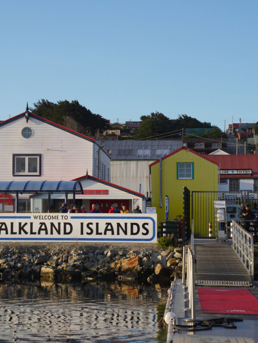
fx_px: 994
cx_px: 89
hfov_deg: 14.8
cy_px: 171
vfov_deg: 19.6
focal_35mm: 100
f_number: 8
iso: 400
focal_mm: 69
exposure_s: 1/500
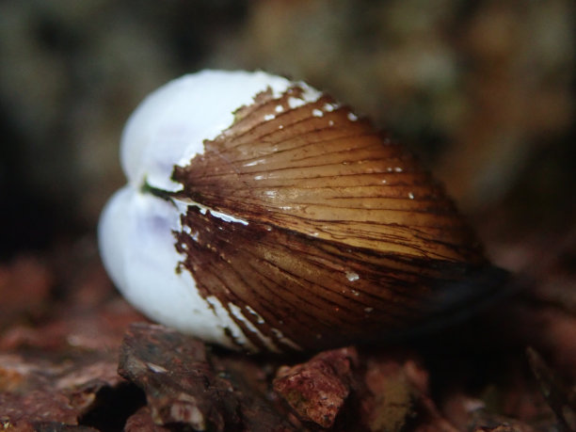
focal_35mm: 70
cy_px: 216
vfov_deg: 21.0
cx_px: 288
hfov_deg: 27.8
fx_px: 1165
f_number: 11
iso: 800
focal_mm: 12.6
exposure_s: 1/60
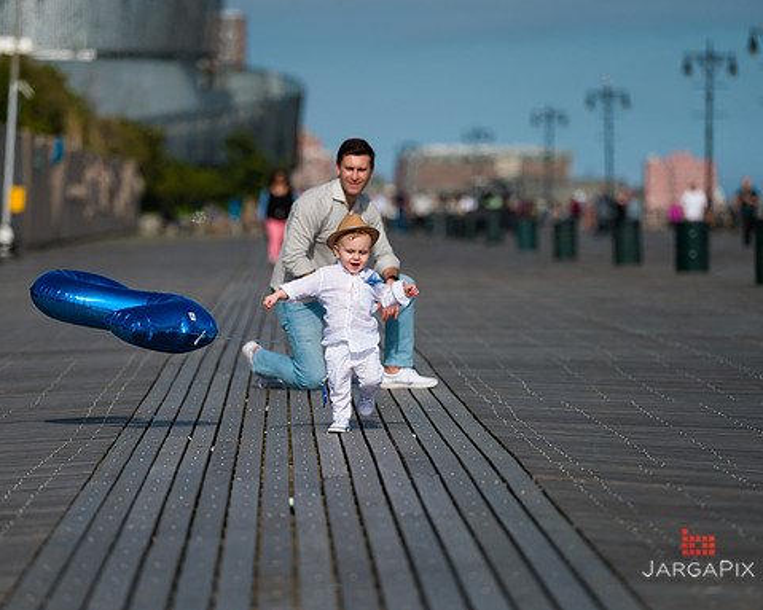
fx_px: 5125
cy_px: 304
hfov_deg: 8.5
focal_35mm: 227
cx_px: 333
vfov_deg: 6.8
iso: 200
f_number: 4
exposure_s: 1/6400
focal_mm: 200
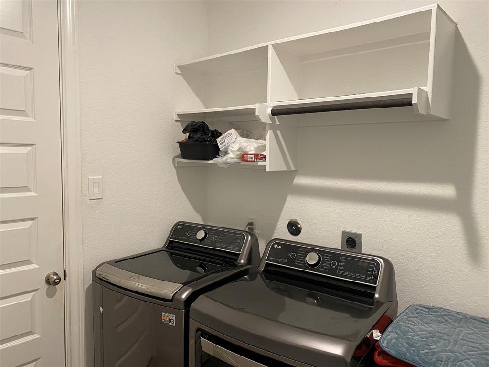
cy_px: 184
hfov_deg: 67.3
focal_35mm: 26
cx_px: 244
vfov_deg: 53.1
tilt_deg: -4.6
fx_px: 367
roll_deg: -0.8
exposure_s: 1/60
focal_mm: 4.25
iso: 160
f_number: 1.8
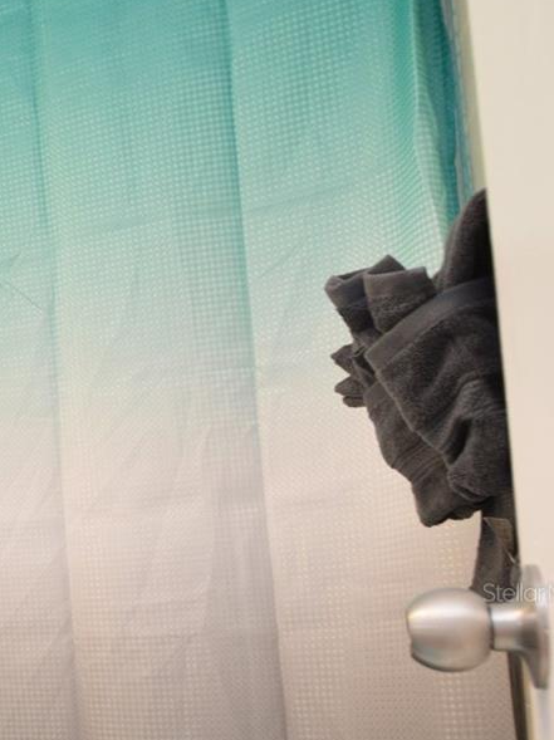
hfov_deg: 21.6
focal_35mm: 47
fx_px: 1004
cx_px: -411
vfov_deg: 38.9
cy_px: 592
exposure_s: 1/60
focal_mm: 12
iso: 400
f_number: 4
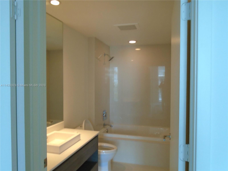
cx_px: 114
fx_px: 171
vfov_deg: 53.1
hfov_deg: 67.3
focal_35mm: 26
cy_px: 86
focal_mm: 4.6
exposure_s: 1/30
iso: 250
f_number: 3.2
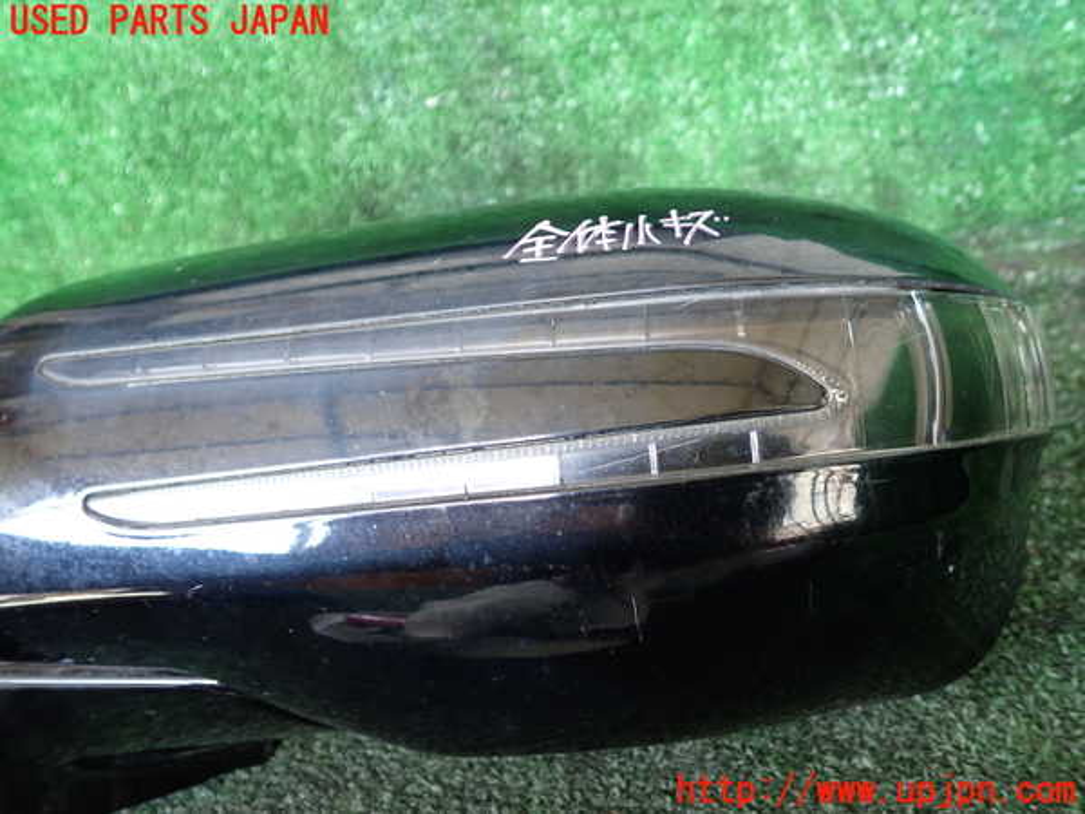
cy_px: 407
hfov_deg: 60.0
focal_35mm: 30
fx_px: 940
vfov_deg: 46.8
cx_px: 542
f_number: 2.3
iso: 200
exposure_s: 1/30
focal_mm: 5.4
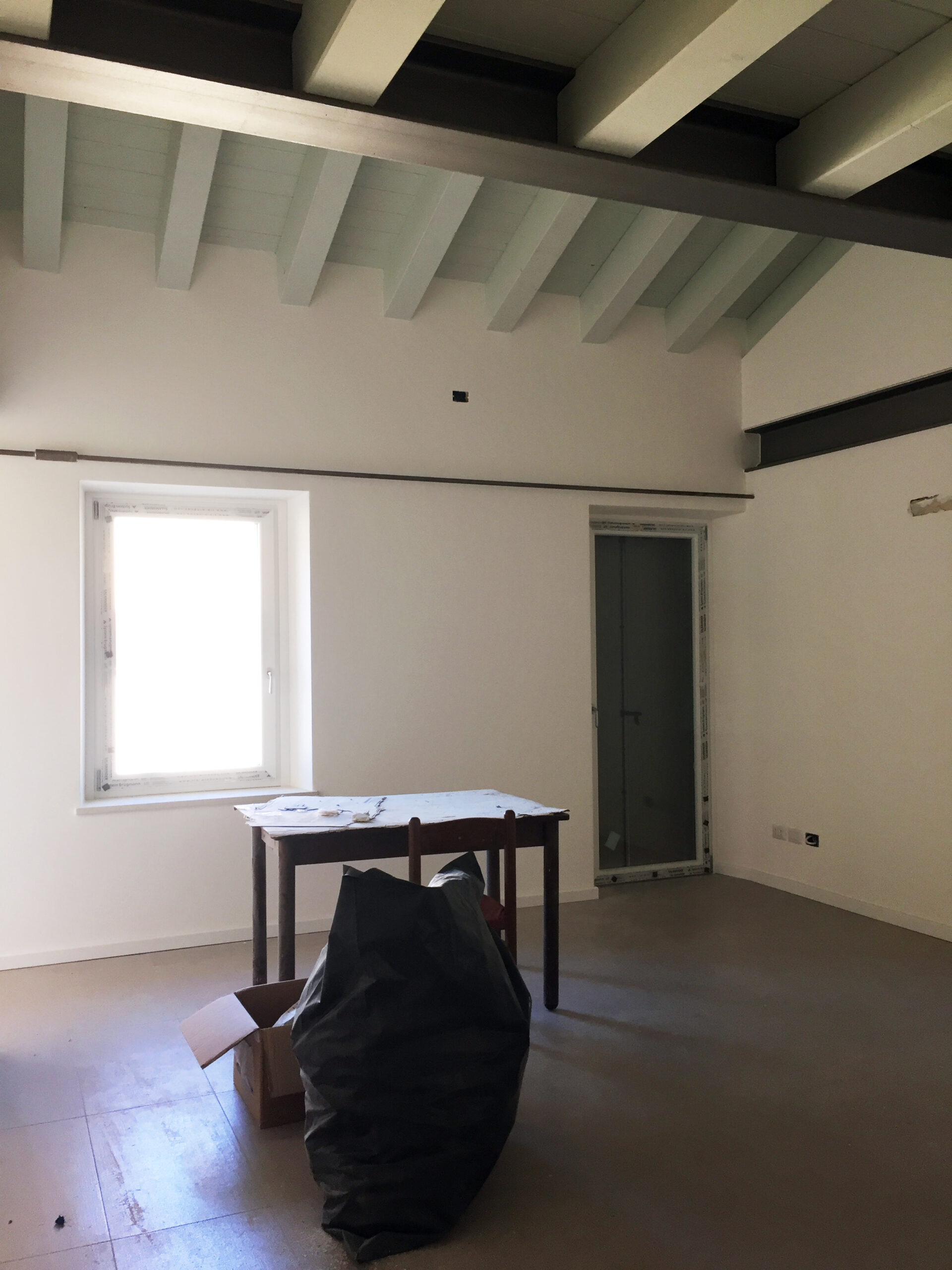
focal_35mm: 29
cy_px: 635
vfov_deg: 61.7
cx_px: 476
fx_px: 1063
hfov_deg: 48.2
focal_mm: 4.15
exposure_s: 1/33
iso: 32
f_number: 2.2
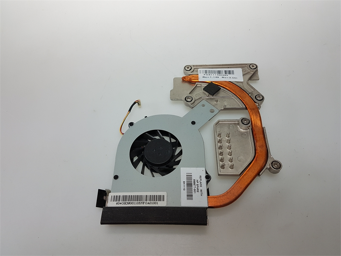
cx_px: 170
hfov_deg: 67.3
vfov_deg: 53.1
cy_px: 128
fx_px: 256
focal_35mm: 26
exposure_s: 1/112
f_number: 1.7
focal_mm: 4.2
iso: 40
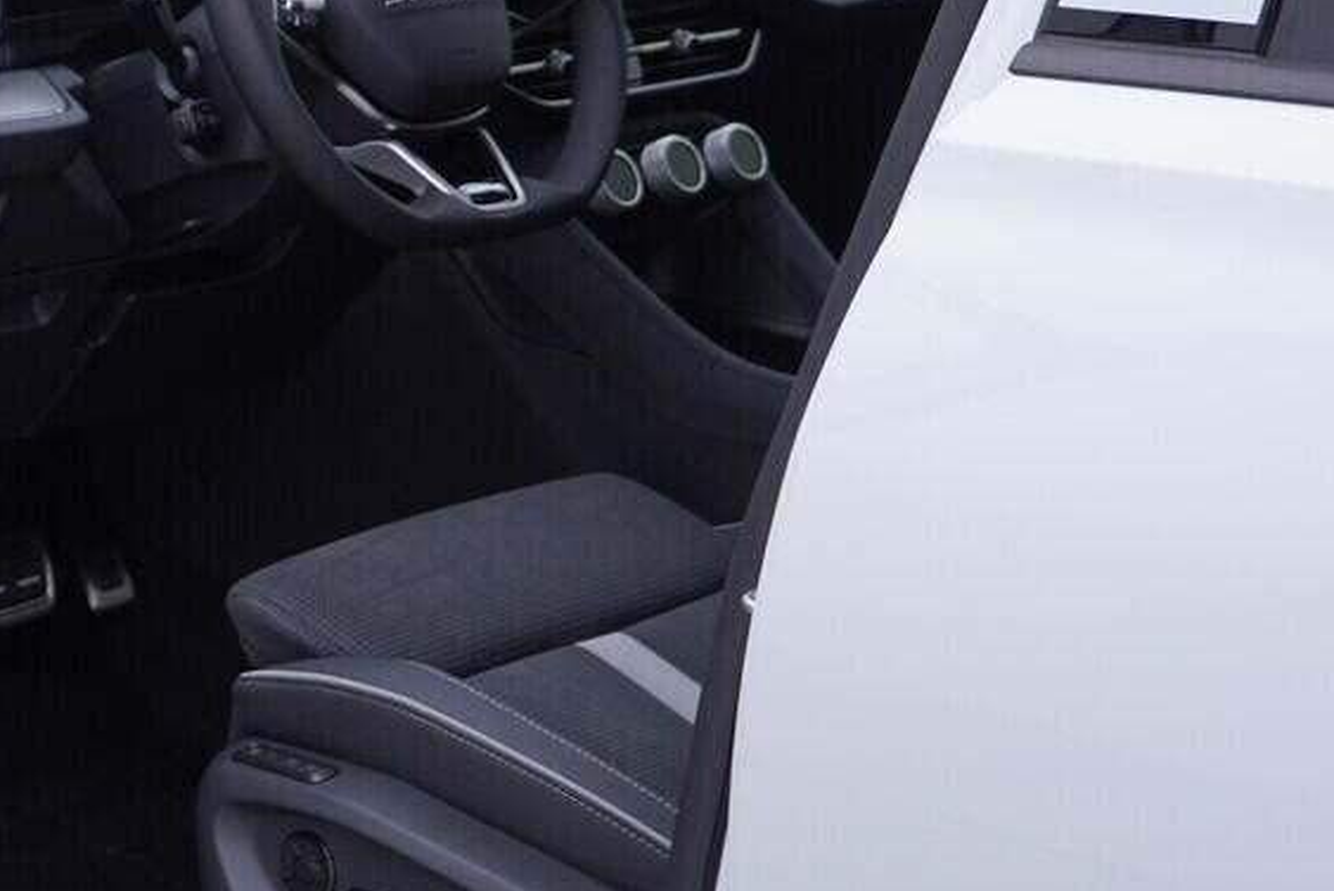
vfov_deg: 14.8
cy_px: 218
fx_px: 3411
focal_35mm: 92
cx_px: -367
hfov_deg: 20.4
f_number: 3.5
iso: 125
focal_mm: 24
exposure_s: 1/60
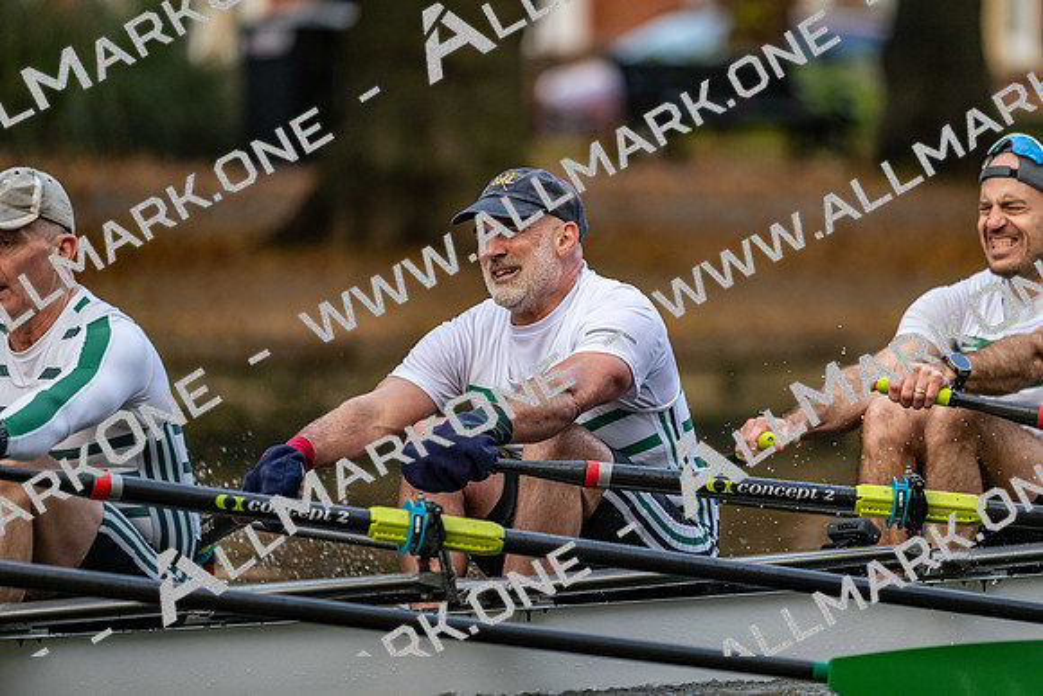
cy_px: 348
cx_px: 522
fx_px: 11591
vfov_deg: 3.4
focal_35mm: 400
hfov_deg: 5.2
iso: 2800
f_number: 4.5
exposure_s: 1/2500
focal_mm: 400
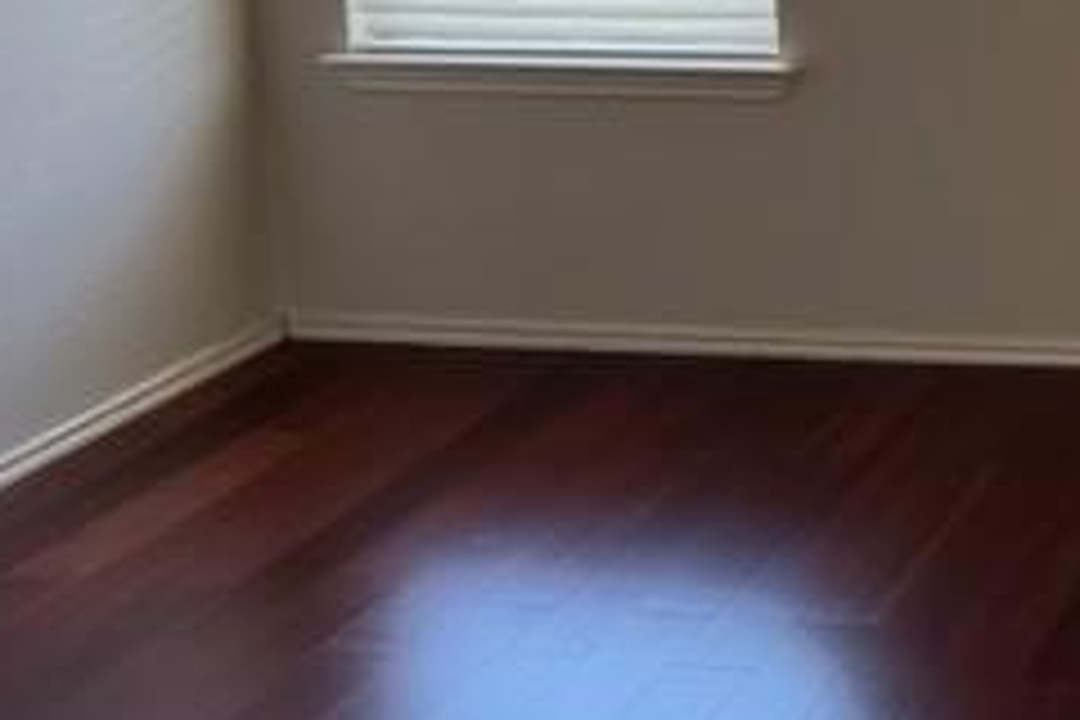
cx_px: 1346
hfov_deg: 24.9
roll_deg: +0.1
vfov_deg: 18.4
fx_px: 2160
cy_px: -18
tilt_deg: -10.3
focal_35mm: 72
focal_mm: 5.7
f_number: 1.5
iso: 80
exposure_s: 1/120
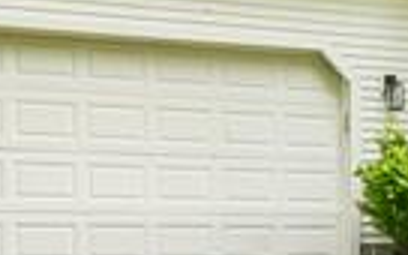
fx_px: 1279
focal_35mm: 115
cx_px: 576
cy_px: 258
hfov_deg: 16.8
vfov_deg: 11.3
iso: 100
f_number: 8
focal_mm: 10
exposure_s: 1/90
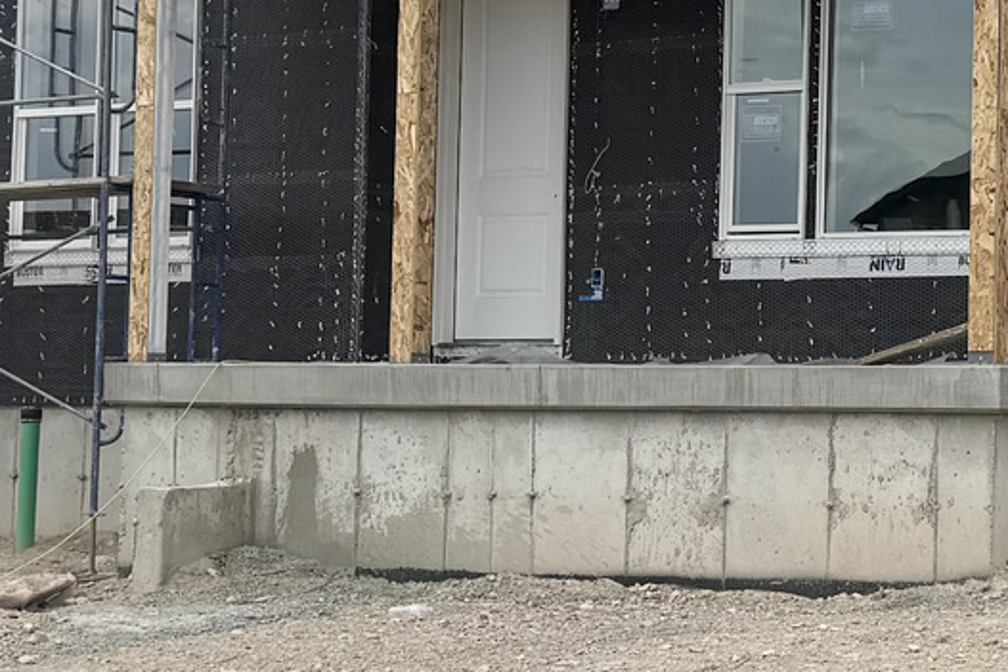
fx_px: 2715
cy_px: 232
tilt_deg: +4.2
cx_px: 974
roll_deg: -0.7
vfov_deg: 14.1
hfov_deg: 20.5
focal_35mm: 97
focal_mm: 6.76
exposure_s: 1/3953
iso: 80
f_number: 1.78
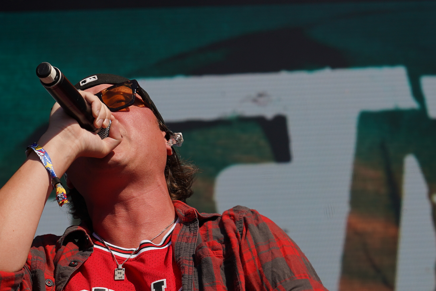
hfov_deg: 9.5
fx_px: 2616
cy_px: 115
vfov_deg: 6.4
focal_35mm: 216
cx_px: 205
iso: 100
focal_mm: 94
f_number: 8
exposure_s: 1/640
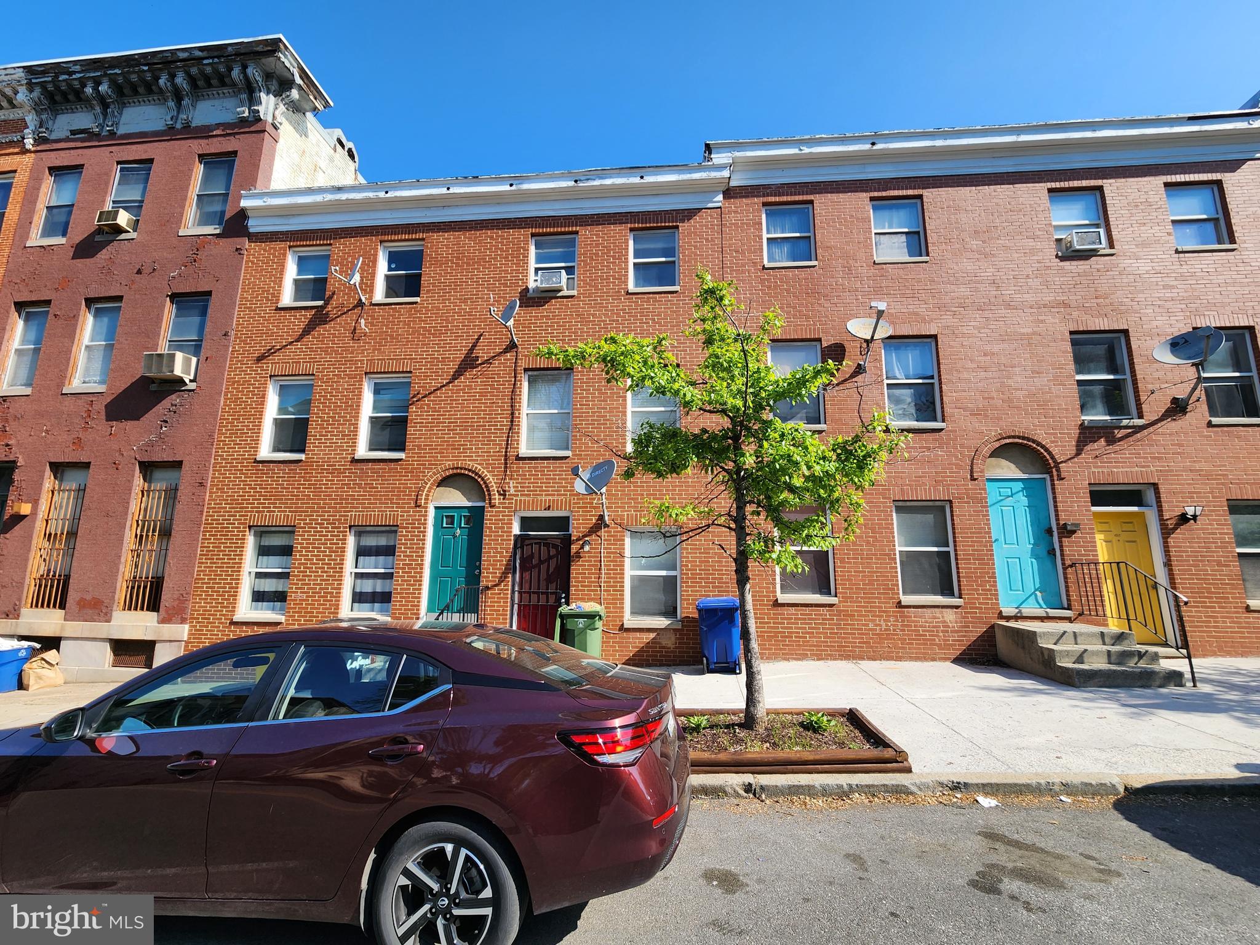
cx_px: 630
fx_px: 473
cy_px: 472
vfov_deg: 89.9
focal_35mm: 13
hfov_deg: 106.2
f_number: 2.2
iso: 50
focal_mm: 2.2
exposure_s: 1/1105
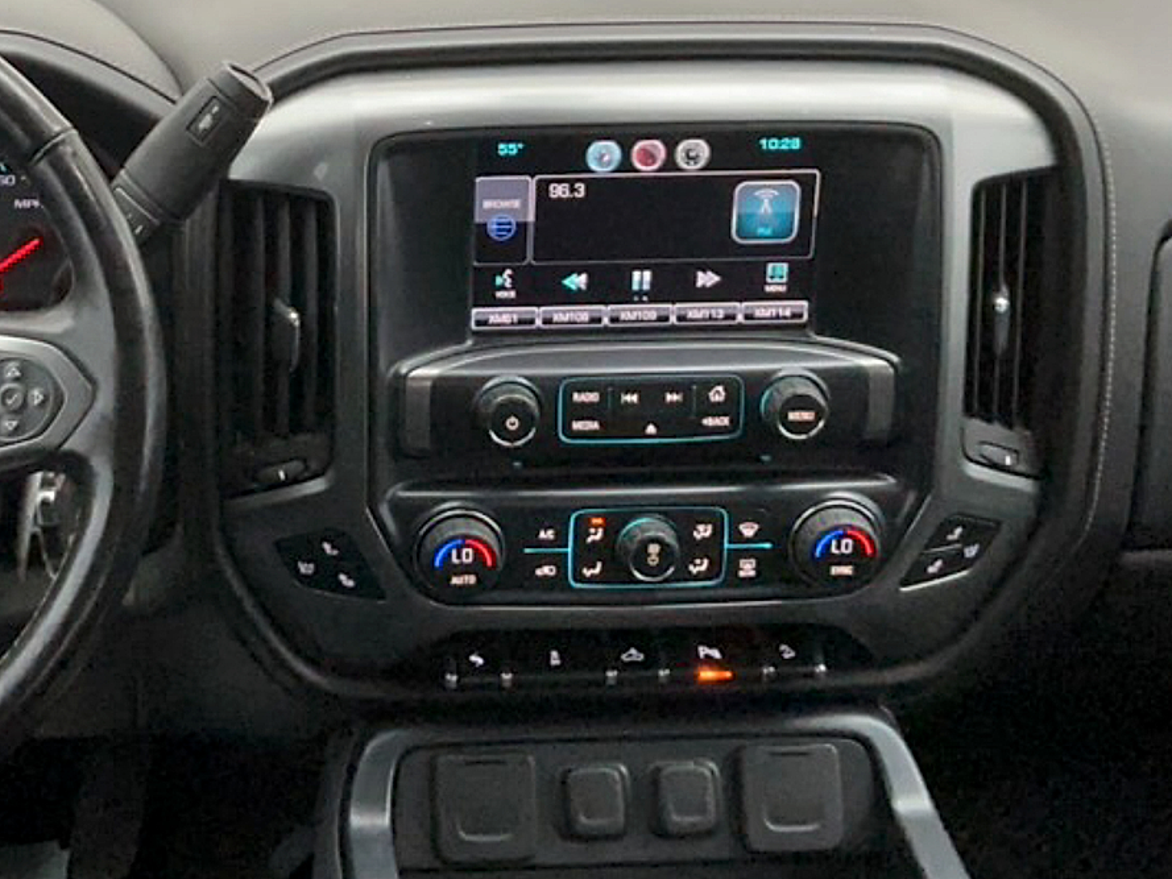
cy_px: 183
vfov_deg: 26.6
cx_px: 289
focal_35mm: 54
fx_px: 1829
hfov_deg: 34.8
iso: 160
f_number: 1.8
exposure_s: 1/60
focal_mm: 3
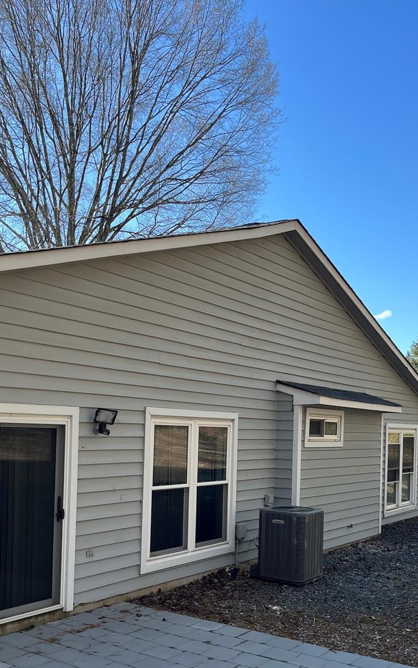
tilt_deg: -1.9
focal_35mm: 36
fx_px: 656
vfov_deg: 53.2
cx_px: 223
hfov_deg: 35.3
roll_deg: -0.8
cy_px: 432
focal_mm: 5.1
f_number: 1.6
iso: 50
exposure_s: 1/1009
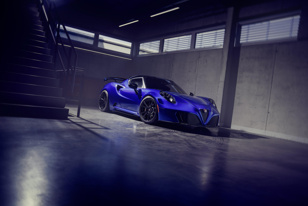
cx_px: 154
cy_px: 103
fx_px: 257
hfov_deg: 61.9
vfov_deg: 43.6
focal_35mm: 30
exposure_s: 1/800
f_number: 4
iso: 100
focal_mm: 30
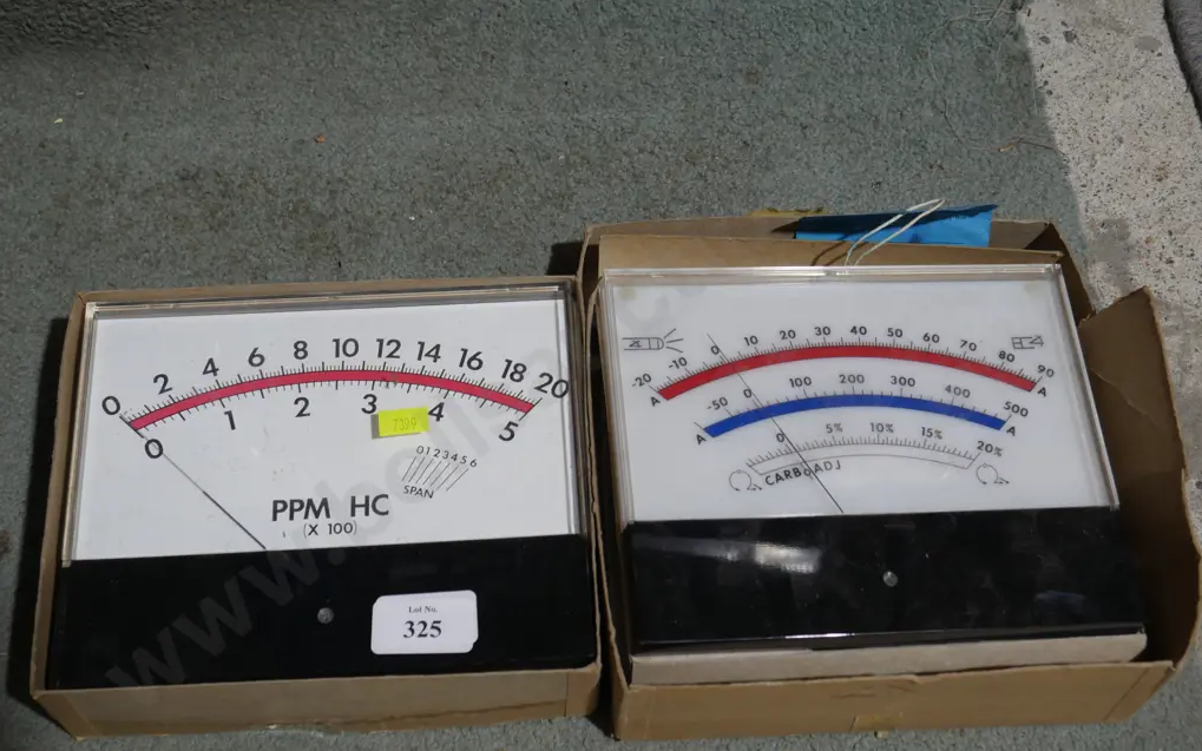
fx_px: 1605
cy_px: 333
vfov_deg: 26.3
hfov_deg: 41.1
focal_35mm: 49
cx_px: 600
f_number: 5.1
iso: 400
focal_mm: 23
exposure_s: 1/60
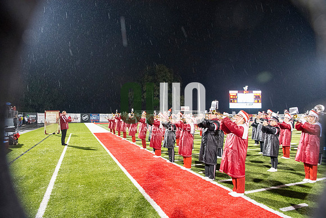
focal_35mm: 26
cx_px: 163
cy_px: 109
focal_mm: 26
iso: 5000
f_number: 5.6
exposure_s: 1/80
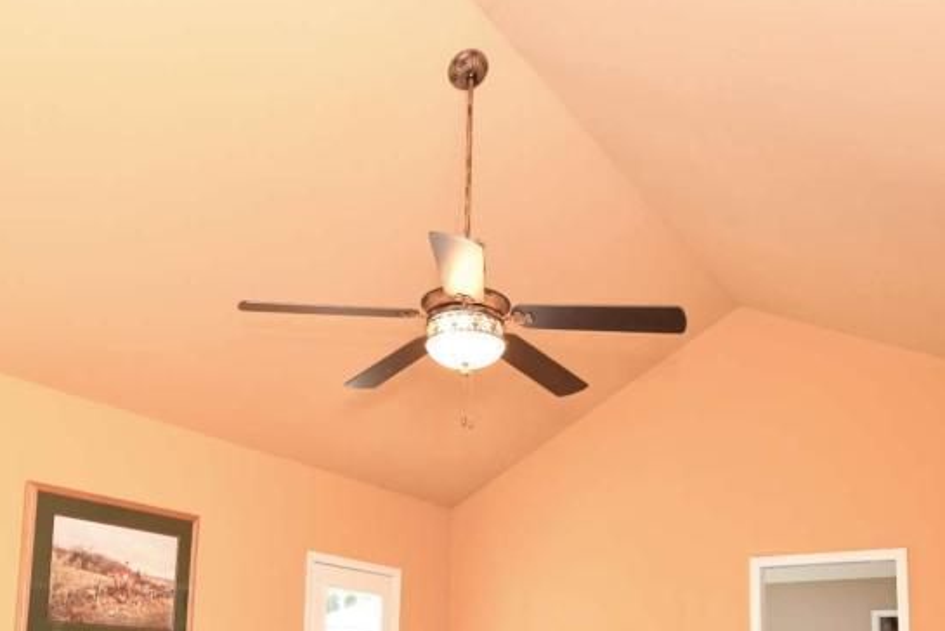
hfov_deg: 57.1
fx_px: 867
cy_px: 603
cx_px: 524
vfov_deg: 36.7
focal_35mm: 33
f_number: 4
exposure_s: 1/60
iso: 1000
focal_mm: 10
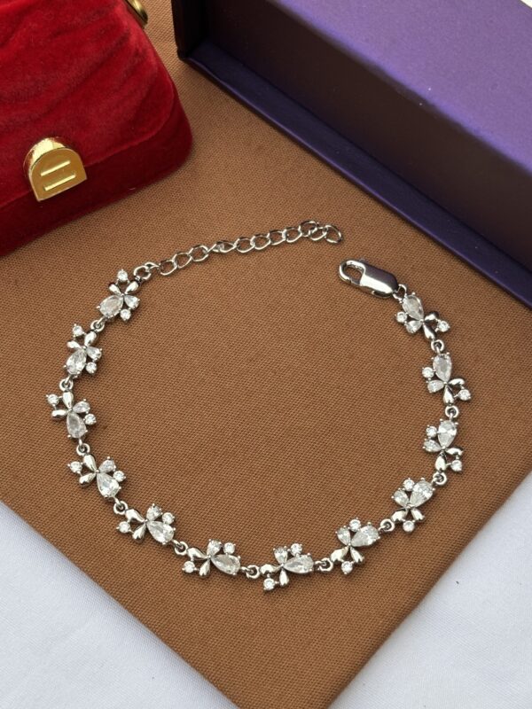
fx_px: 1066
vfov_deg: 36.8
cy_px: 354
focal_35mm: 52
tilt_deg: -71.9
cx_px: 266
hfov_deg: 28.0
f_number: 1.6
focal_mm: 5.96
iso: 32
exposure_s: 1/405
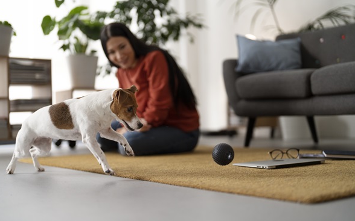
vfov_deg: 24.8
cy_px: 116
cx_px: 175
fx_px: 503
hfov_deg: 38.9
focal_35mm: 52
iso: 1000
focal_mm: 50
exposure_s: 1/500
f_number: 1.2
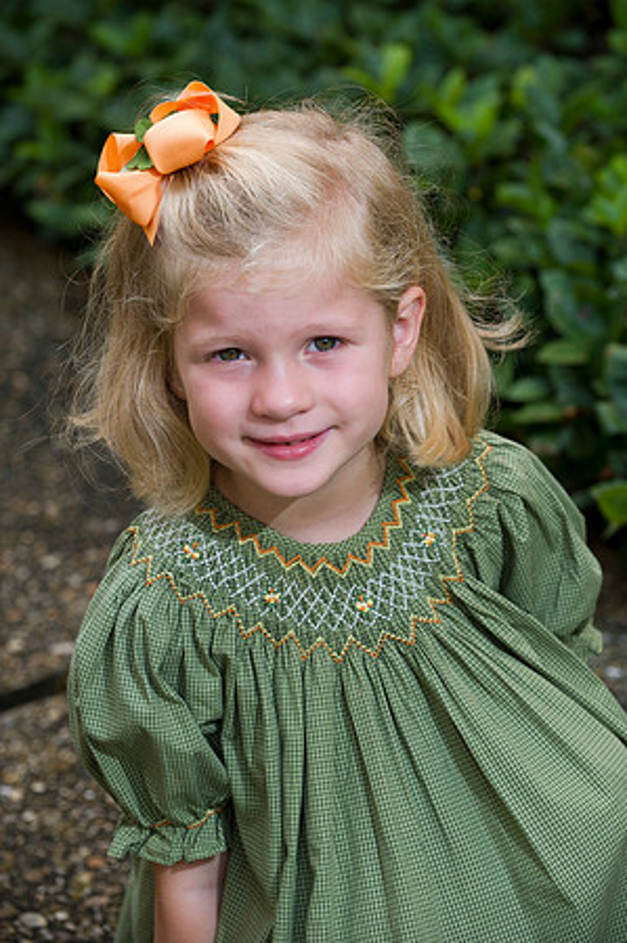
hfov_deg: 11.8
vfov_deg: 17.7
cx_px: 314
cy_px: 472
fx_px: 3037
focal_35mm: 116
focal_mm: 116
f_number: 5.6
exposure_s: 1/160
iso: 320
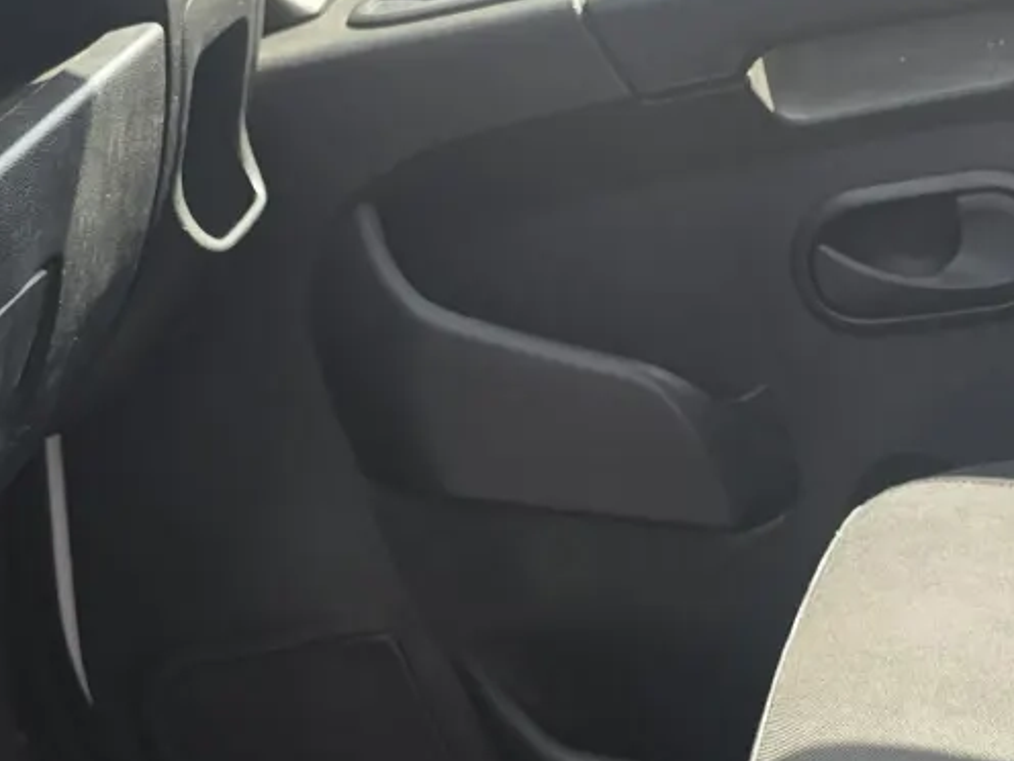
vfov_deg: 16.4
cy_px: 702
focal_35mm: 89
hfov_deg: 22.0
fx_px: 2607
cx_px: 523
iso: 12
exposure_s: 1/180
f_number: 1.7
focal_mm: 6.3
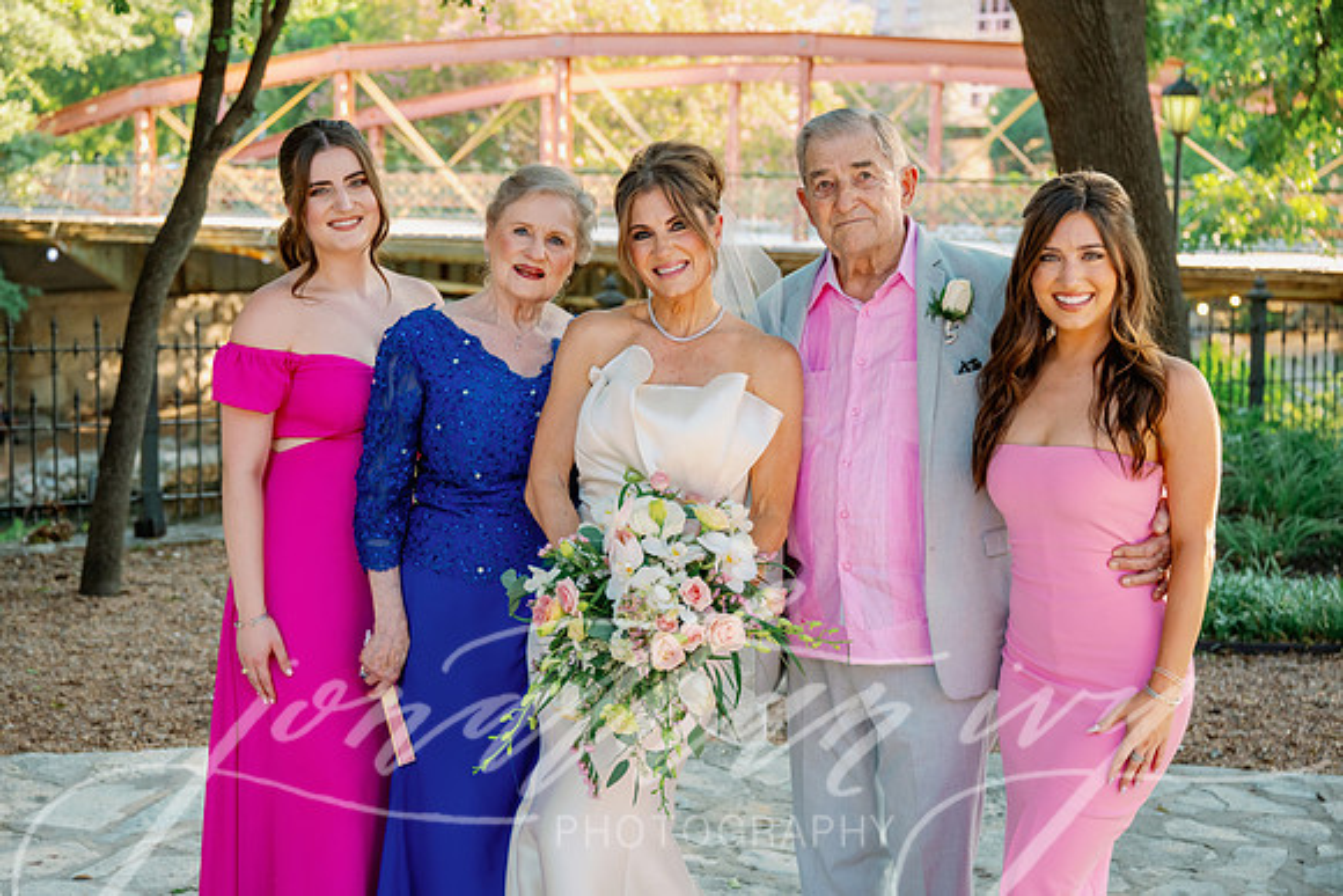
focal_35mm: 50
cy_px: 429
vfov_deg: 26.9
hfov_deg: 39.4
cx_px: 626
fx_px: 1872
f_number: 3.5
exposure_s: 1/320
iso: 500
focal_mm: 47
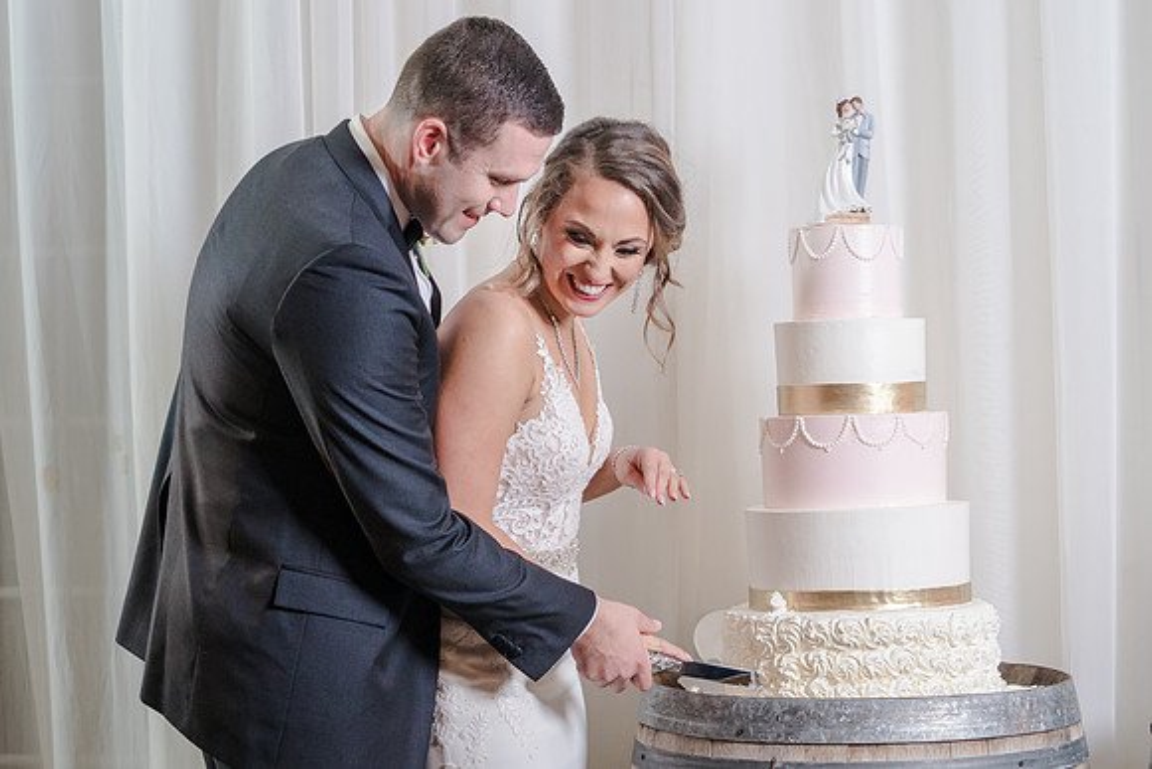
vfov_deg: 16.4
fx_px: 2664
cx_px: 590
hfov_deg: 24.4
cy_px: 411
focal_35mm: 83
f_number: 5.6
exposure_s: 1/100
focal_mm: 70
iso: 2000
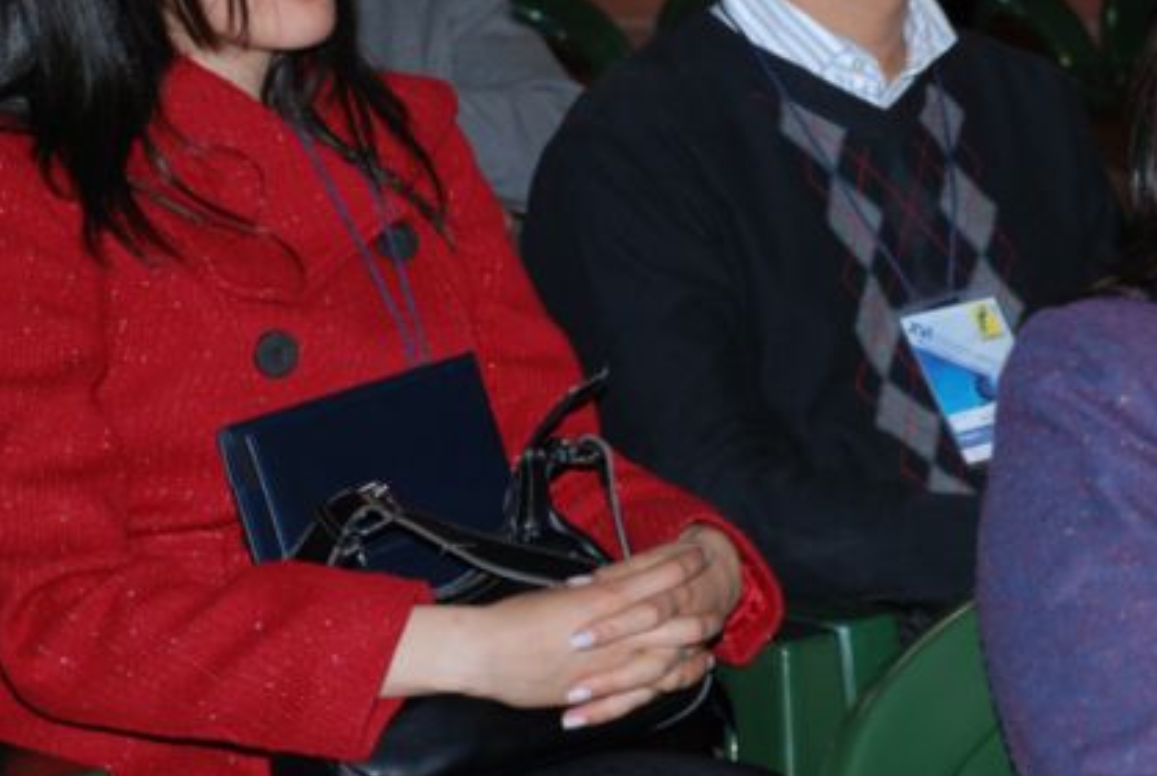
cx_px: 899
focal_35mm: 166
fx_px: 5344
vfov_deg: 8.3
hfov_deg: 12.3
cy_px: 247
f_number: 5.3
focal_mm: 58
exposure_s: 1/60
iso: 200
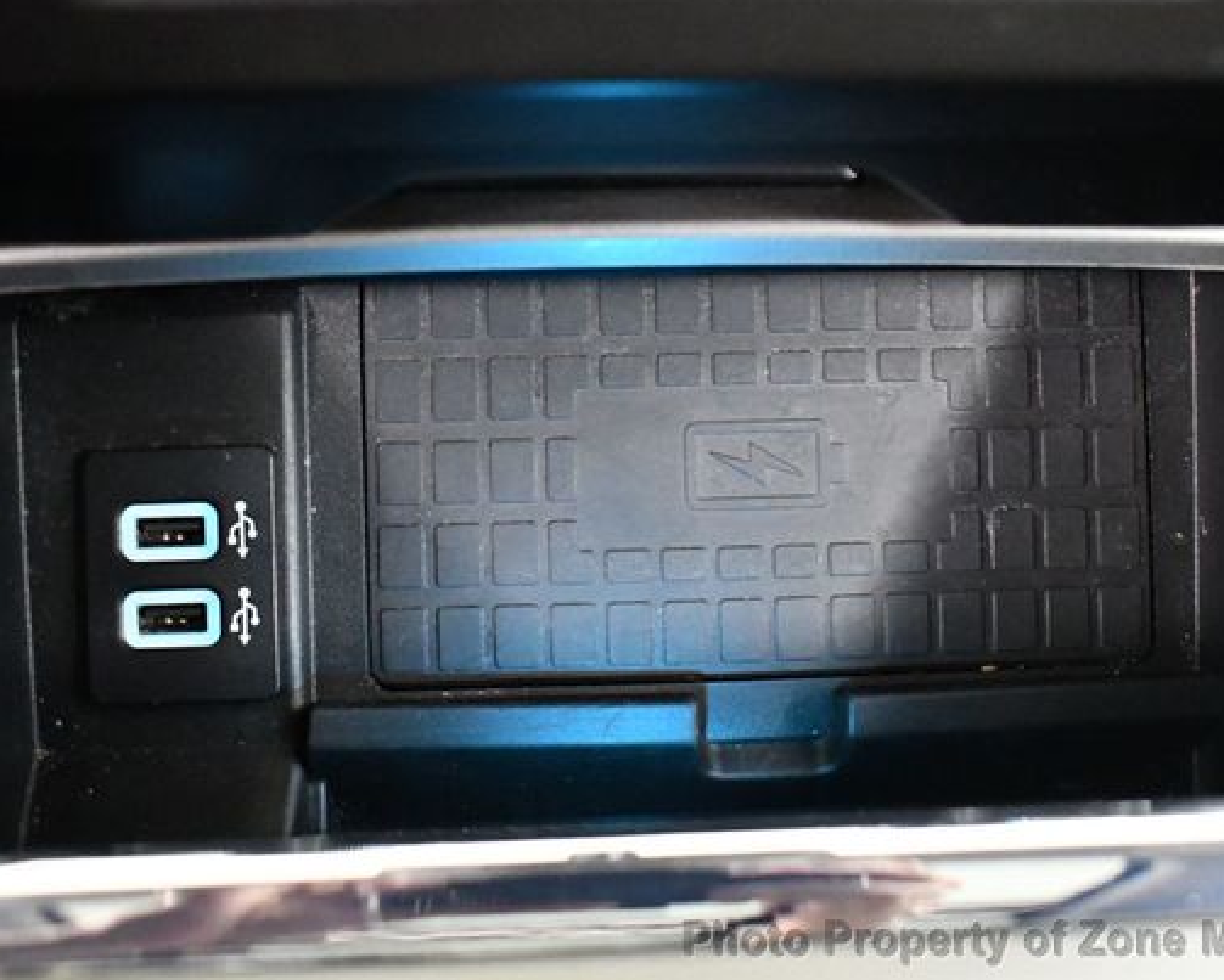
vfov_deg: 34.9
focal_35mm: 43
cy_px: 467
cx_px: 655
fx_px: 1559
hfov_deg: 42.9
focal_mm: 18
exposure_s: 1/60
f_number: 3.5
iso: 8000
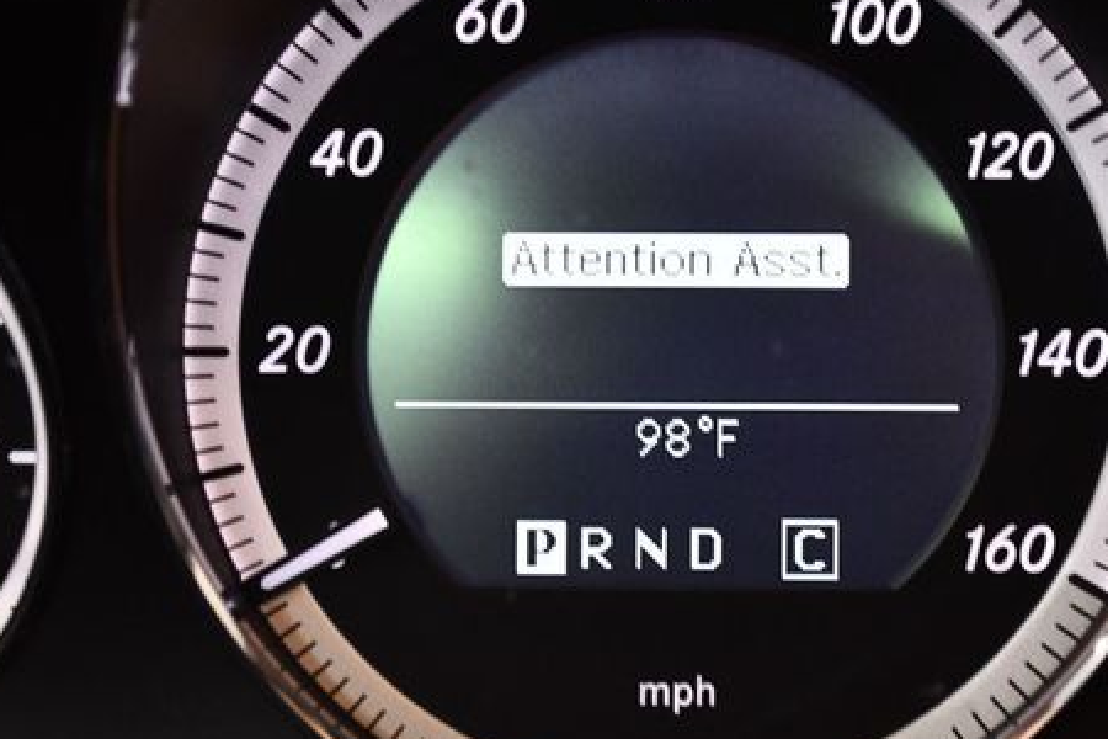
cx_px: 675
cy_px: 350
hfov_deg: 25.0
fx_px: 2493
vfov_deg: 16.9
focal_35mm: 81
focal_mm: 38
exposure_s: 1/60
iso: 3200
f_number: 5
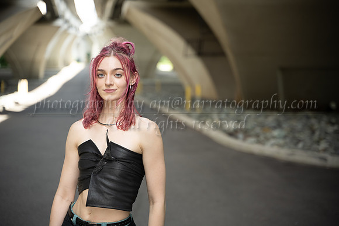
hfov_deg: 27.0
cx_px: 170
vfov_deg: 18.2
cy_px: 113
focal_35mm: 75
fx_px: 706
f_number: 2.8
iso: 400
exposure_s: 1/500
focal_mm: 75
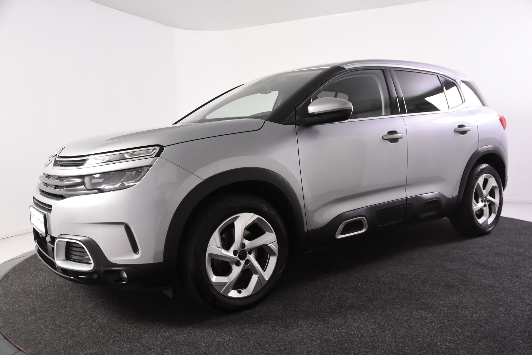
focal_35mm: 33
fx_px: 488
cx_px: 266
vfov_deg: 40.0
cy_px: 178
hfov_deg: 57.2
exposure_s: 1/80
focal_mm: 22
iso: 1600
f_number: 4
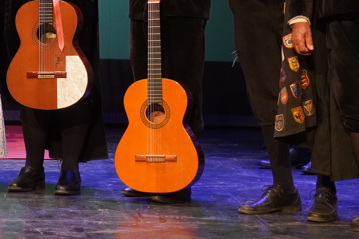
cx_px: -3
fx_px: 1461
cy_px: -35
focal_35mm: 147
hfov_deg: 13.8
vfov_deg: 9.2
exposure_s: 1/160
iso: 1250
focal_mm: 29
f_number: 4.5
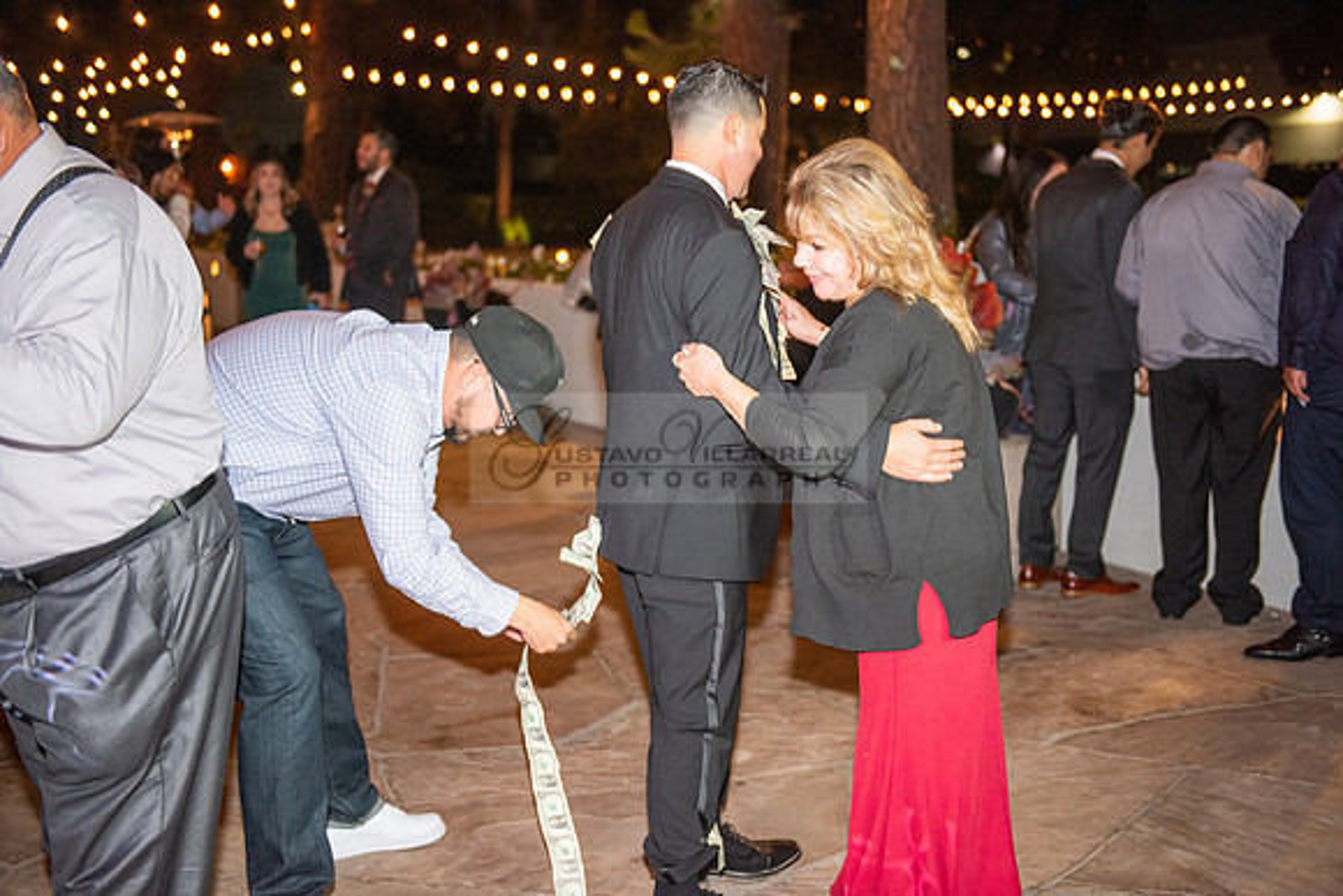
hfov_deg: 41.1
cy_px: 448
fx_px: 1791
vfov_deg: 28.1
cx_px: 672
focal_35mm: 48
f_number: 2.8
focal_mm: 48
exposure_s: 1/125
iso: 1250
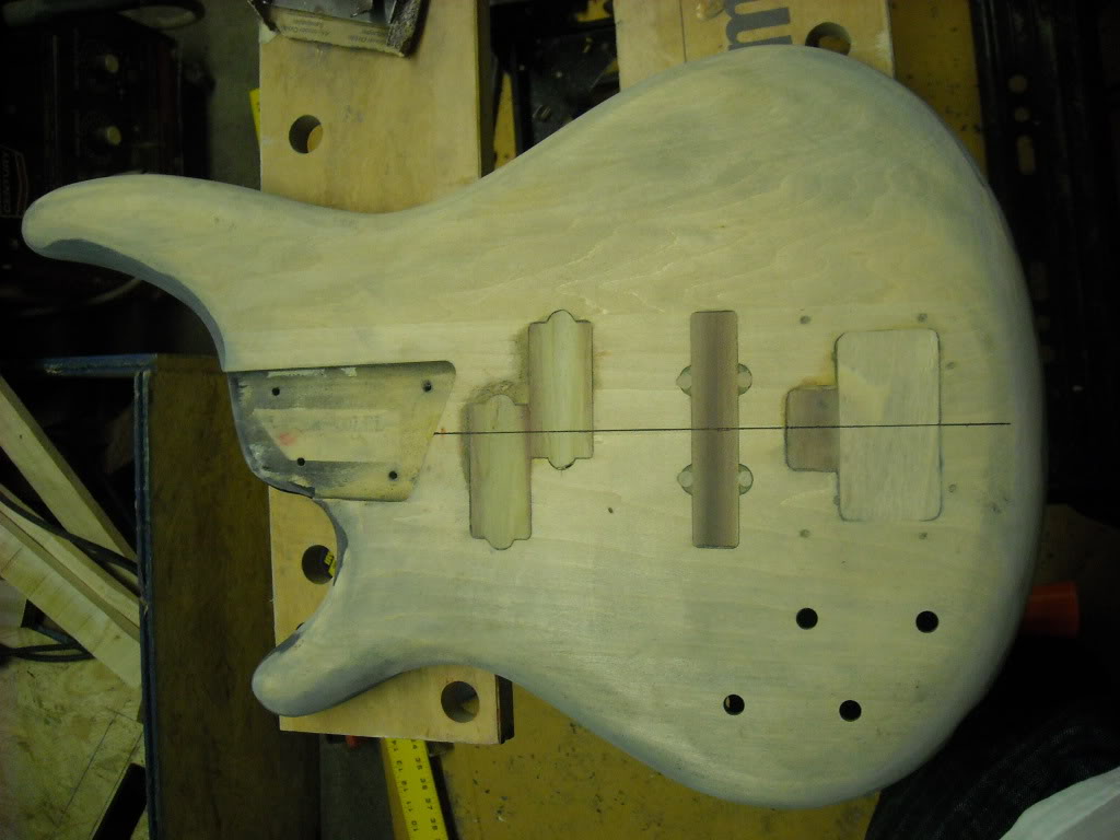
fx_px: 1132
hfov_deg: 52.6
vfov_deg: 40.7
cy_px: 420
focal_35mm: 35
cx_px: 560
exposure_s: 1/60
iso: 282
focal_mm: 5.7
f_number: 2.8
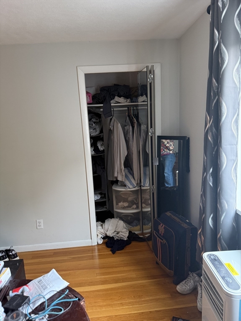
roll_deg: +3.6
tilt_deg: -10.5
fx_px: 223
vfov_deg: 71.6
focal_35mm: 24
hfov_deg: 56.8
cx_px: 120
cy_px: 160
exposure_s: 1/60
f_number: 1.78
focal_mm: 6.76
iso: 250
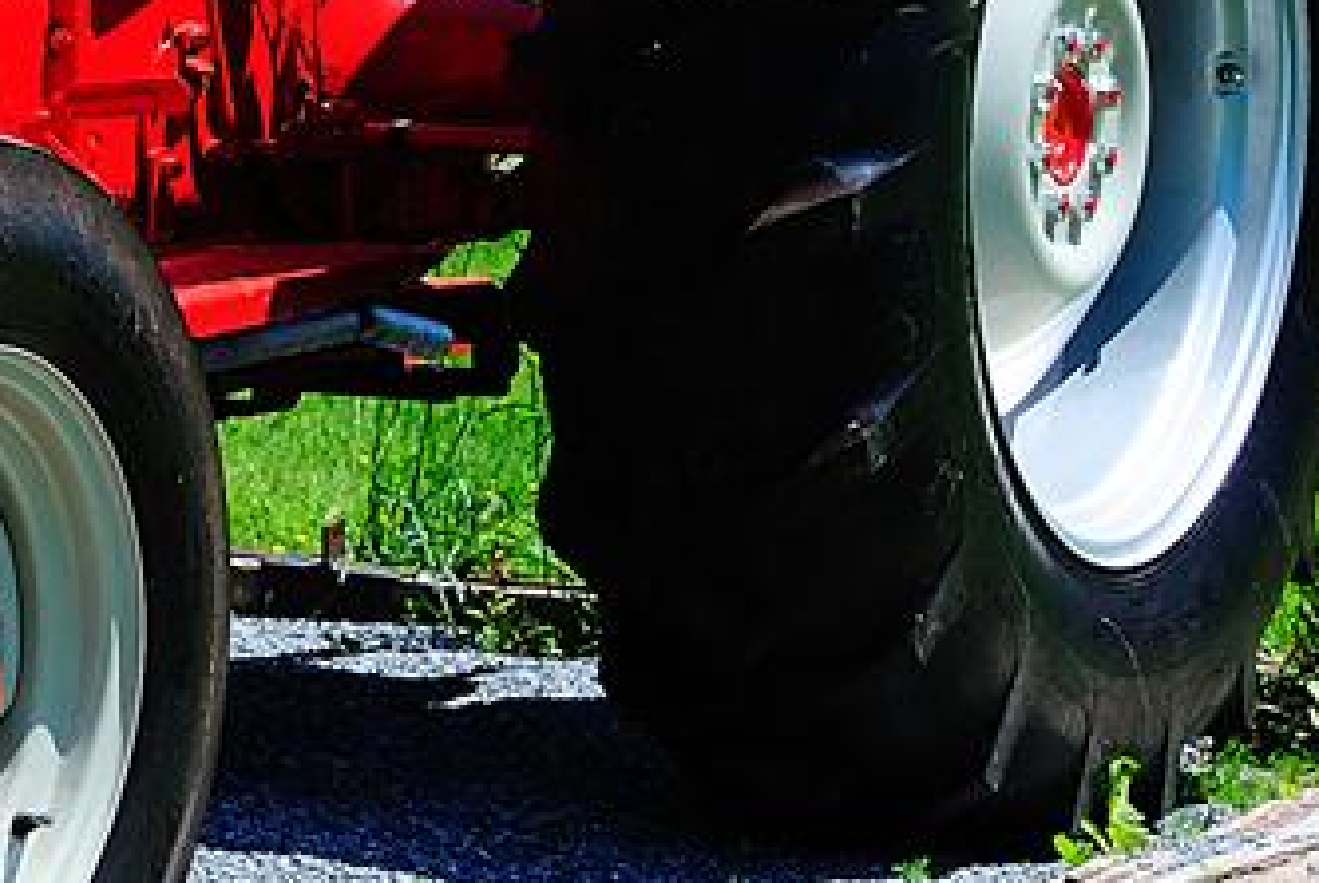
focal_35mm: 173
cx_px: -428
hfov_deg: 11.5
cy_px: 172
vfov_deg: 7.9
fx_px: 6347
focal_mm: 32
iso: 100
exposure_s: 1/125
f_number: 5.6
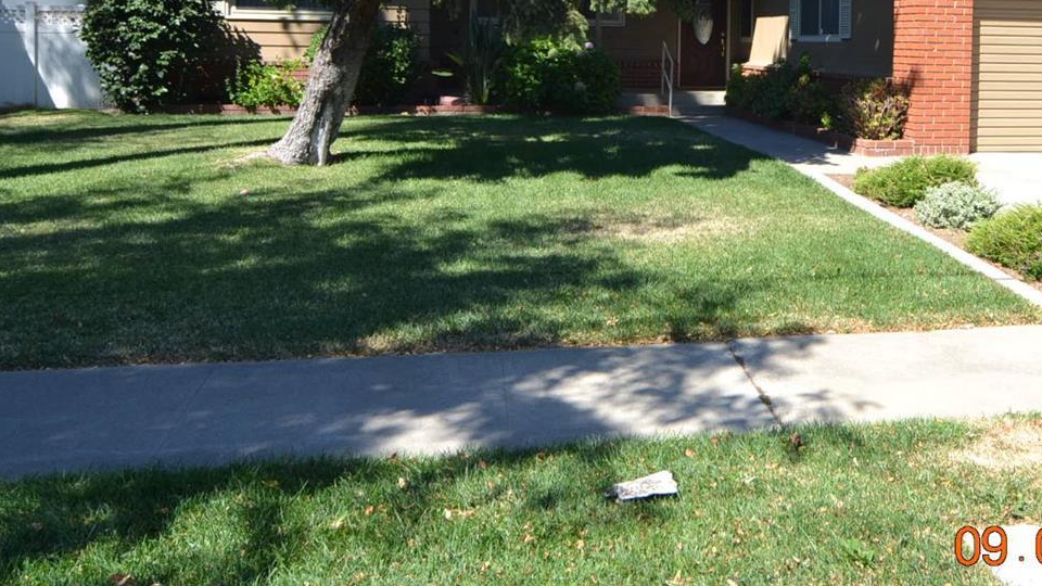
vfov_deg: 31.0
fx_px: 1017
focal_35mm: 37
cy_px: 87
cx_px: 724
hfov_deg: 52.8
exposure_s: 1/200
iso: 100
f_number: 7.1
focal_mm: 15
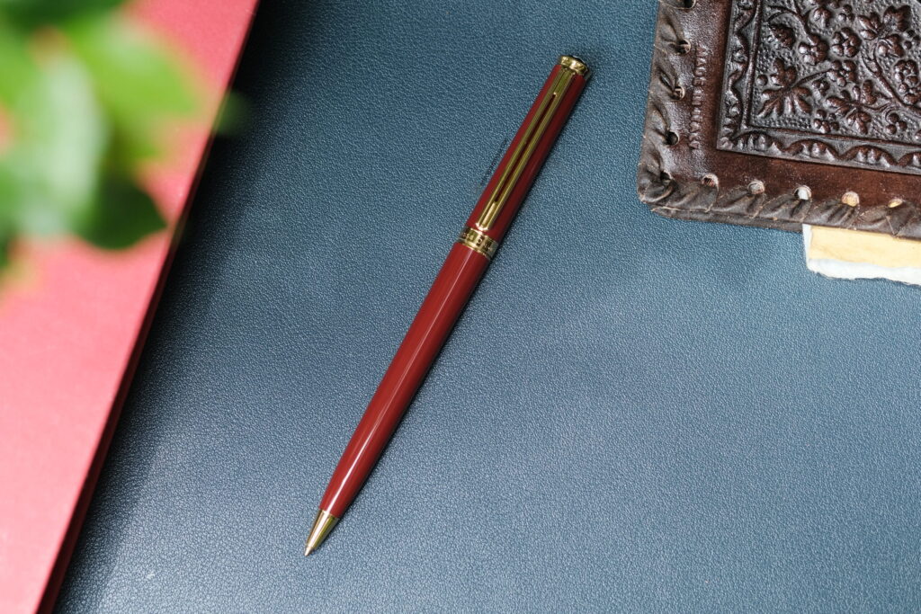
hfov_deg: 22.6
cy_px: 307
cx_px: 460
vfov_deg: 15.2
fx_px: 2303
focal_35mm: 90
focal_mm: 60
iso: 640
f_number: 3.2
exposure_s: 1/640
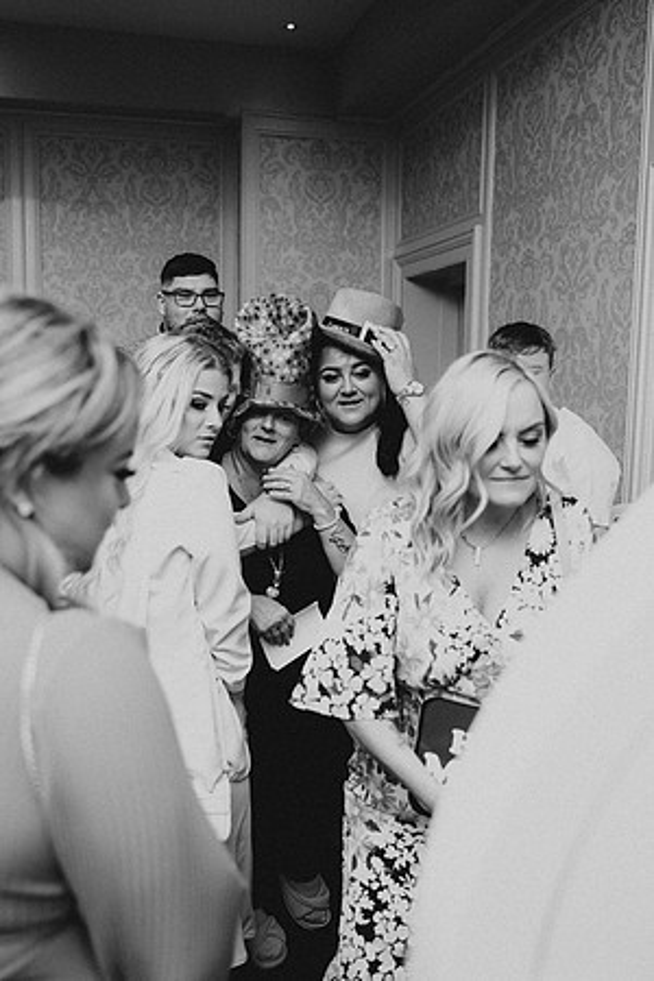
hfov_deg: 41.1
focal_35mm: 32
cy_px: 490
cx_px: 327
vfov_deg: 58.7
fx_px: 872
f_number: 2.8
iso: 1600
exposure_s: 1/200
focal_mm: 32
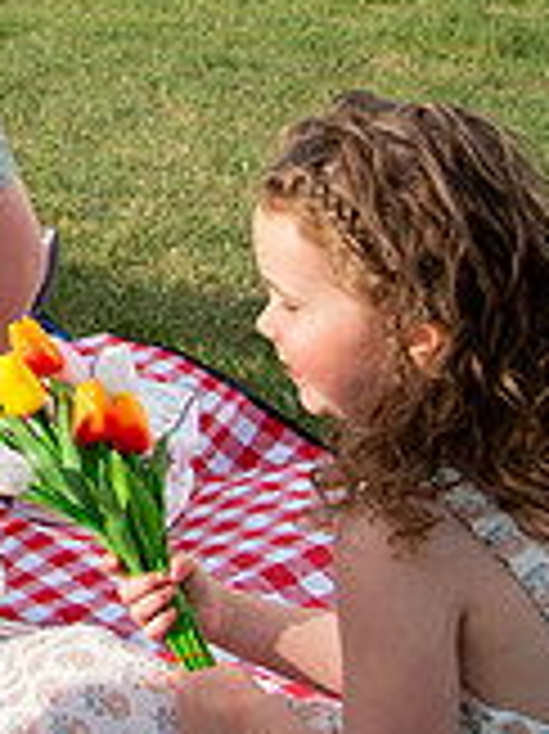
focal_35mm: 83
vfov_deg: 22.7
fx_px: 1757
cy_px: 14
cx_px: -500
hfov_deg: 15.0
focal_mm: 24
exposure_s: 1/640
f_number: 5
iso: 200
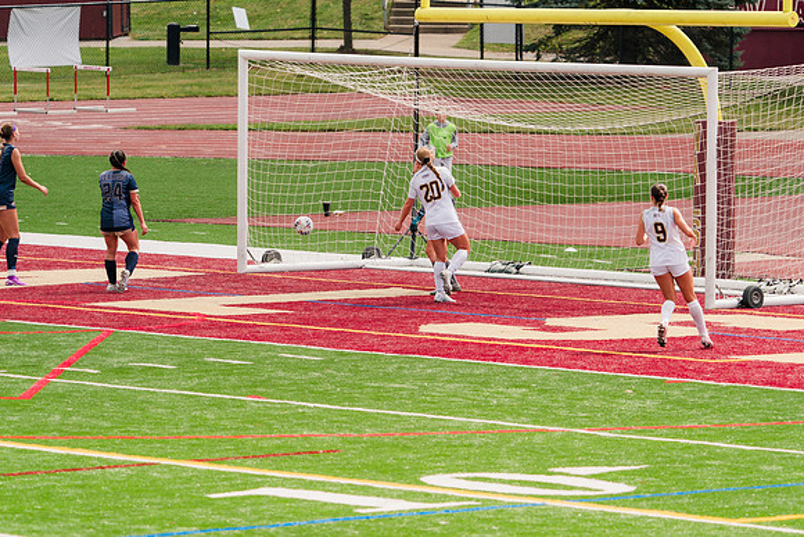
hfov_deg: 7.2
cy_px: 268
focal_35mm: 286
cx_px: 402
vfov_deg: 4.8
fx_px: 6389
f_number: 5.6
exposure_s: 1/1600
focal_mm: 286
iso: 400
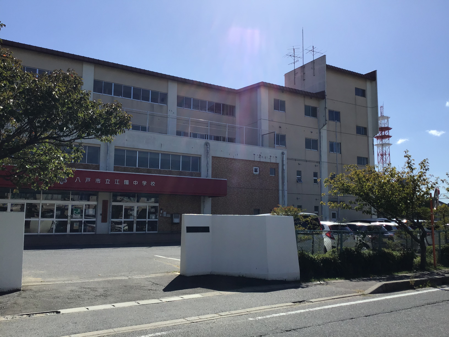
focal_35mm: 31
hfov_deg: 58.4
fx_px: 402
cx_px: 224
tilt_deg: +6.7
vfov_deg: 45.4
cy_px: 168
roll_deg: -0.3
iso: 25
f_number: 2.4
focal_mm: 3.3
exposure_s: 1/1812
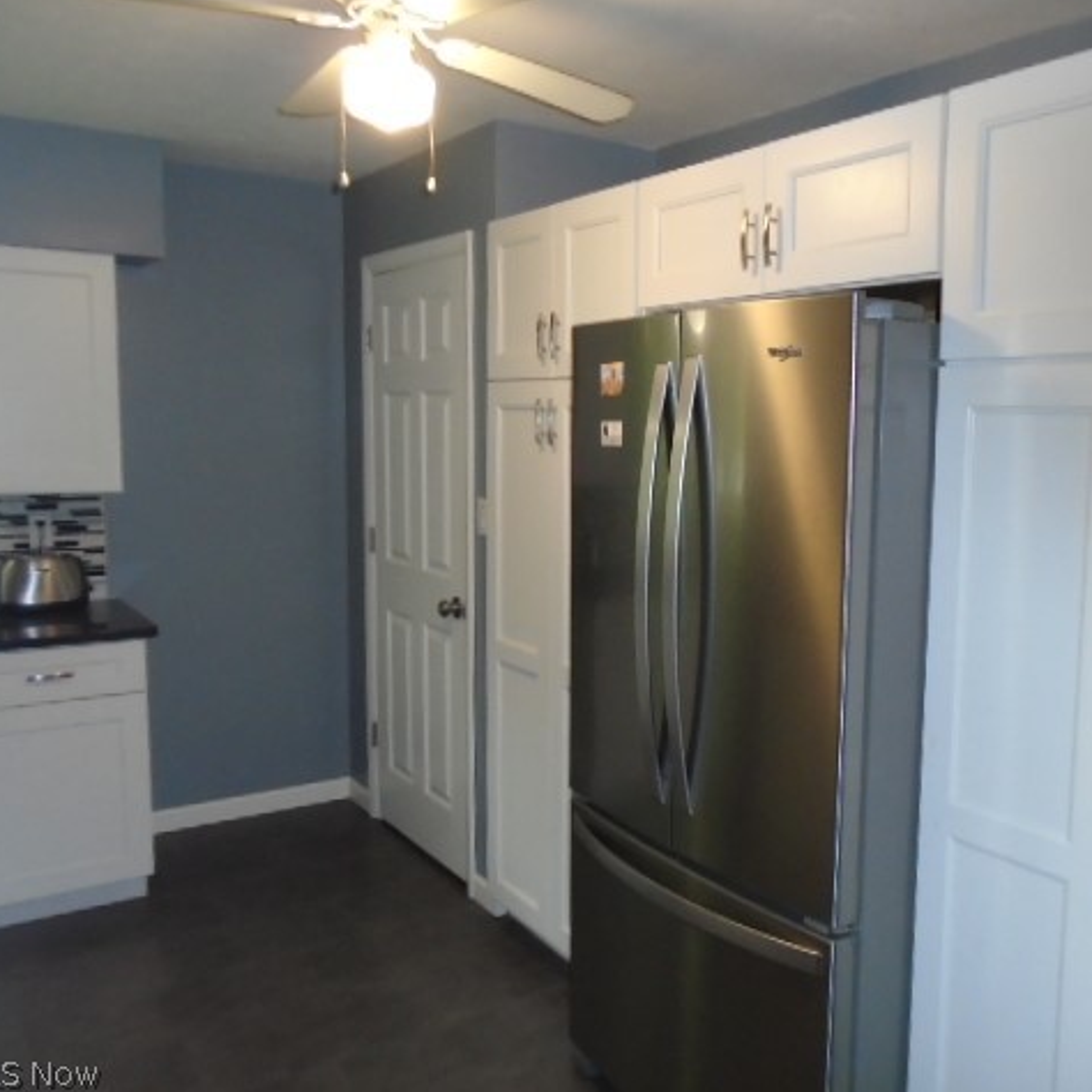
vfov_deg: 52.5
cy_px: 546
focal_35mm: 31
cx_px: 687
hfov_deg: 51.9
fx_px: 1106
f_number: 3.2
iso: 400
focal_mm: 4.6
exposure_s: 1/30
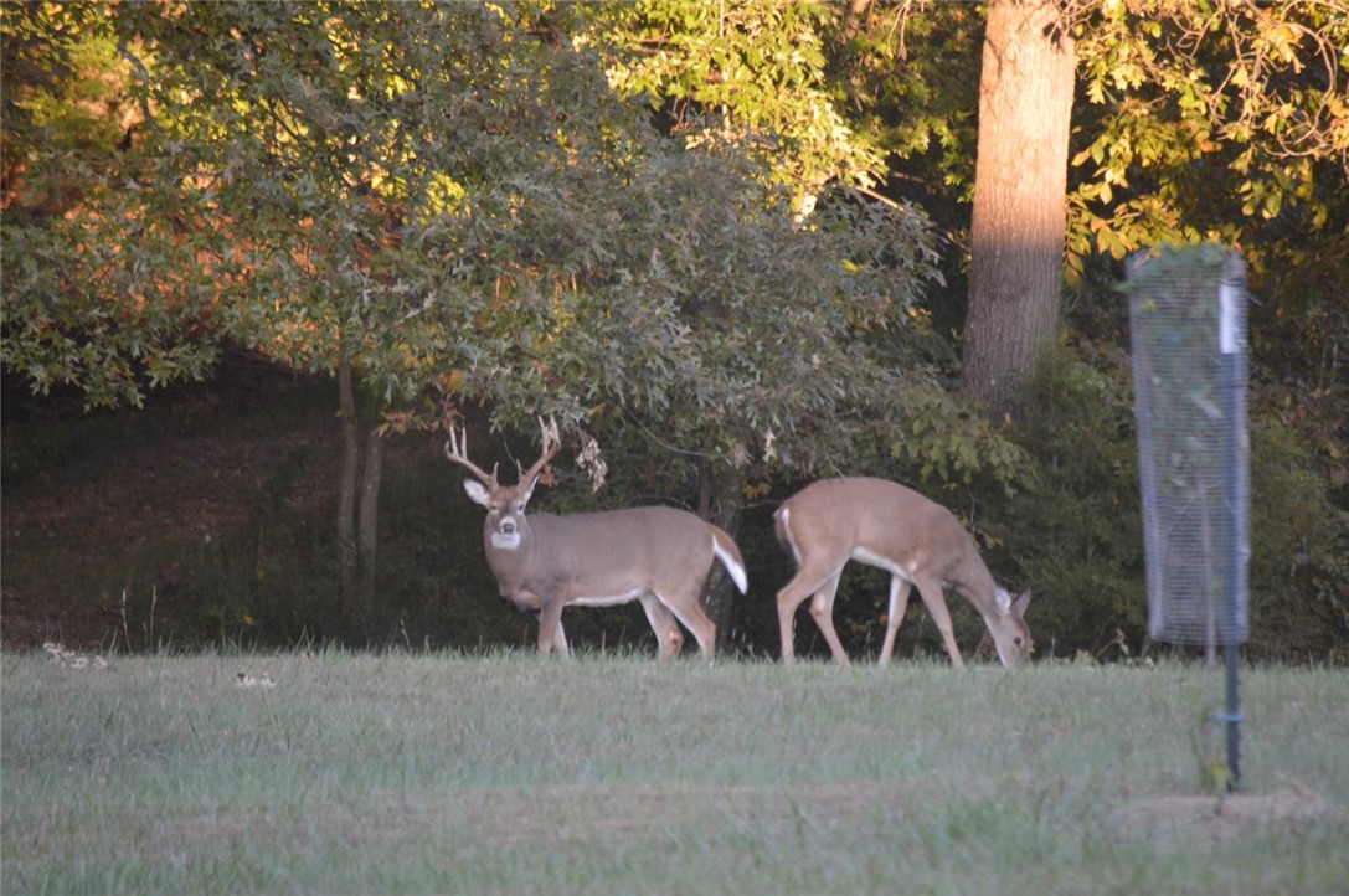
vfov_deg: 4.6
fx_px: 11228
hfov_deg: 6.9
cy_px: 448
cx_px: 674
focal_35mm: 300
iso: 1100
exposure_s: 1/125
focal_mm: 200
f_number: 5.6
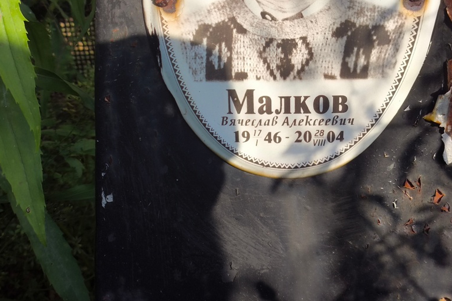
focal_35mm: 54
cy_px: 130
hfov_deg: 36.9
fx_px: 678
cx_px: 222
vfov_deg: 25.0
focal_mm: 4.71
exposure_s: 1/705
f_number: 1.7
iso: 50
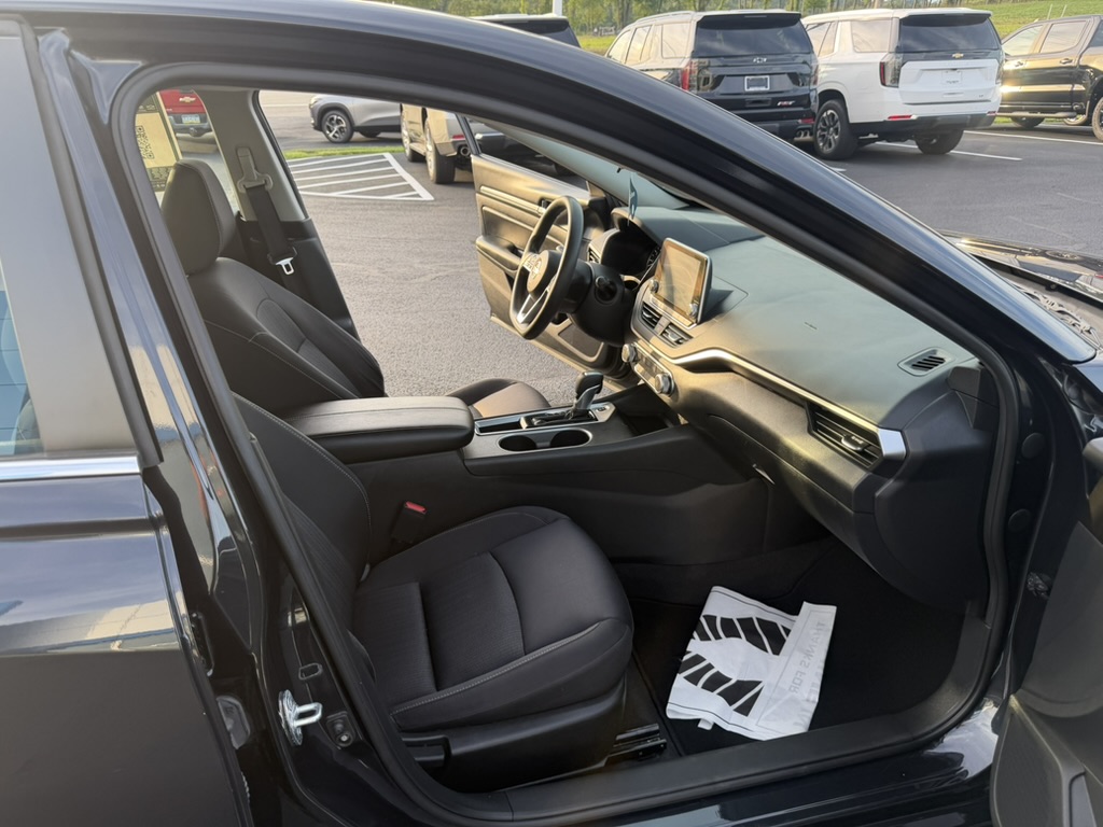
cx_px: 552
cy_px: 414
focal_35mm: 24
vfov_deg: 56.8
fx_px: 765
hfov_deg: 71.6
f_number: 1.78
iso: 80
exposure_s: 1/218
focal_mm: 6.76
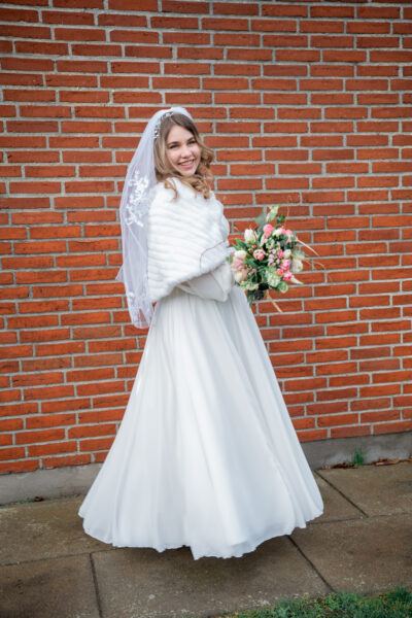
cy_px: 309
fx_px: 704
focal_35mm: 41
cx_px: 206
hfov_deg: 32.6
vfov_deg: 47.4
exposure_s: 1/125
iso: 125
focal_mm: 41
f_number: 3.5
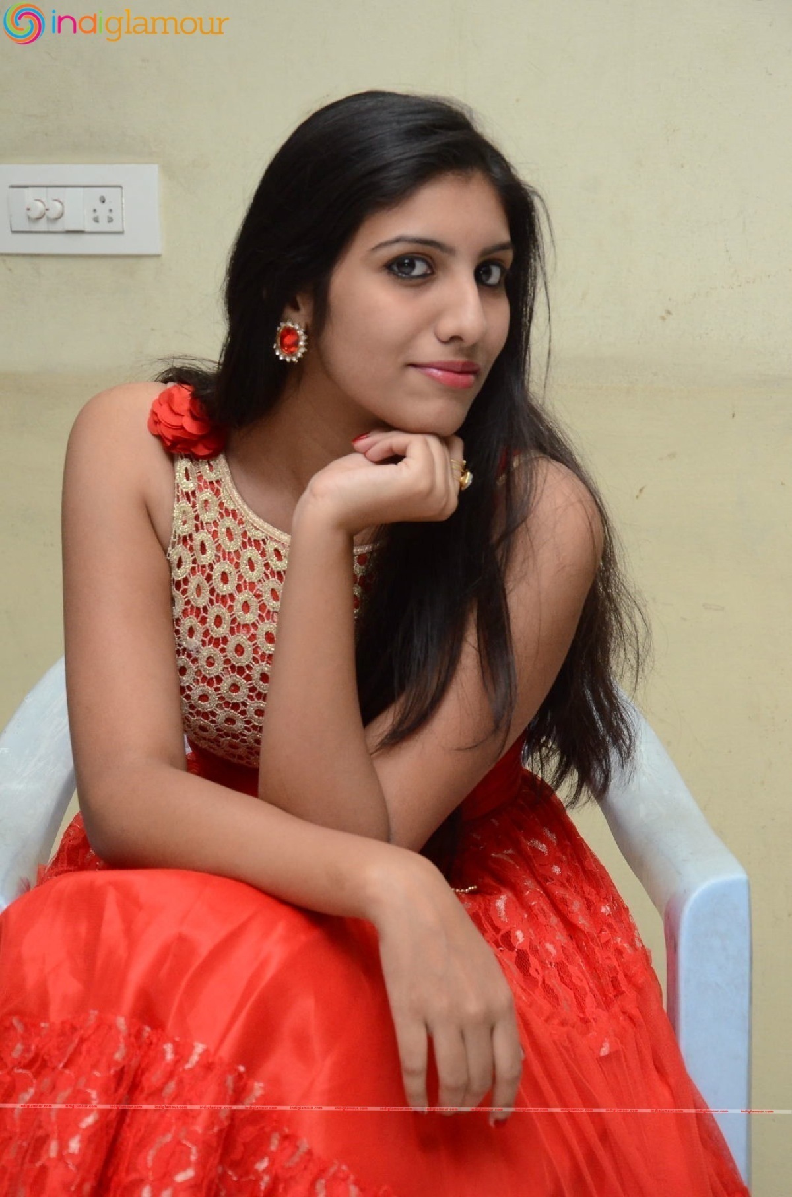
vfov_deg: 23.4
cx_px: 396
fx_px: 2885
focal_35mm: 87
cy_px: 598
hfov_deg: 15.6
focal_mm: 58
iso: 2500
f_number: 5.6
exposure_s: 1/125
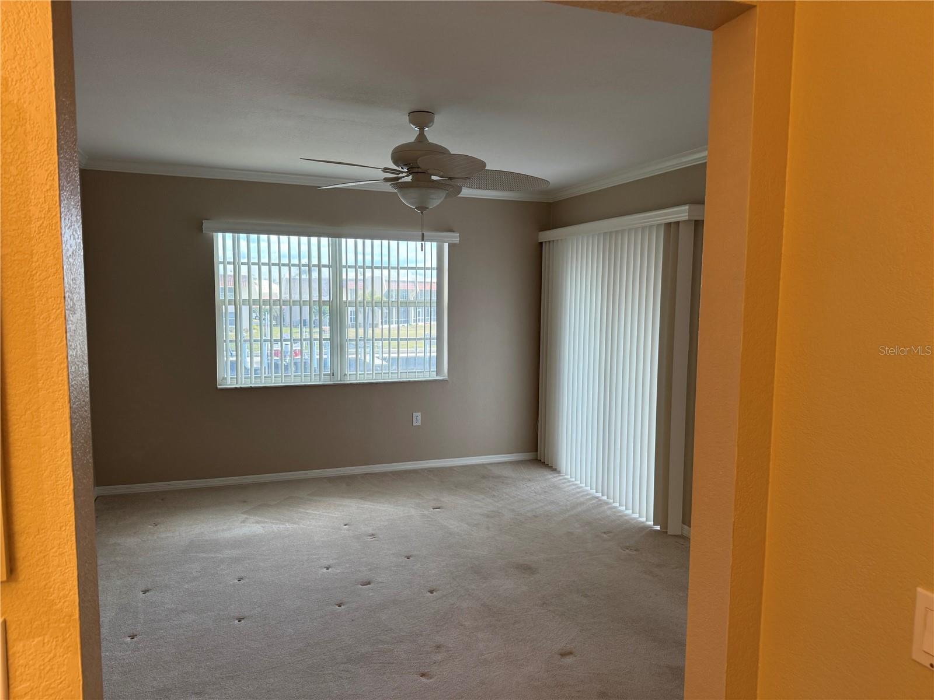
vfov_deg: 56.8
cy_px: 350
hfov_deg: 71.6
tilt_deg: -6.3
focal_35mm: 24
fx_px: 648
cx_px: 467
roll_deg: -1.2
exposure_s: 1/120
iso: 160
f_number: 1.78
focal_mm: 6.76
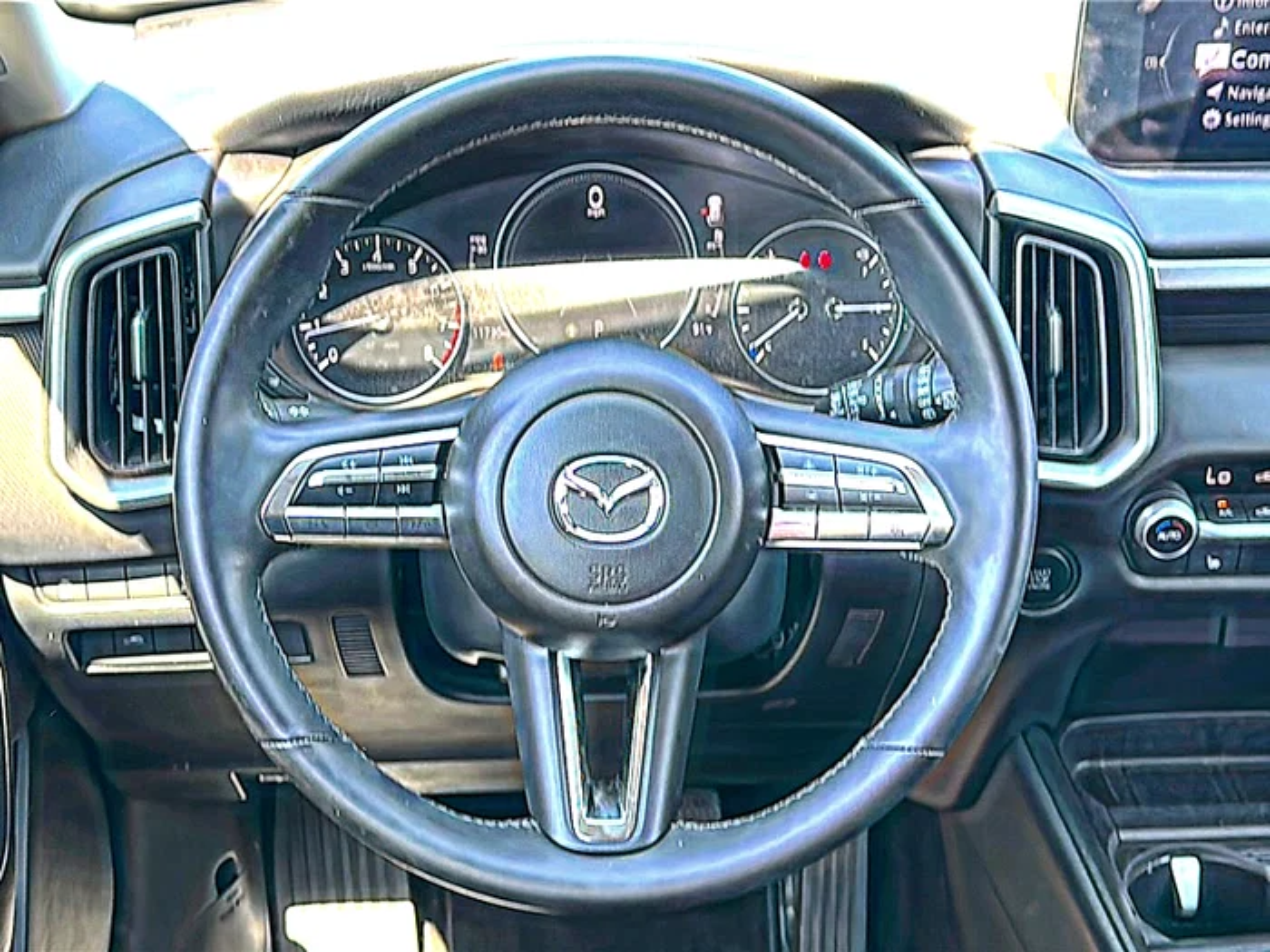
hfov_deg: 41.2
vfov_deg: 31.5
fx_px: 1688
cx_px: 635
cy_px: 476
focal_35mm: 46
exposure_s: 1/77
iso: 64
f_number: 1.78
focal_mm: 6.86
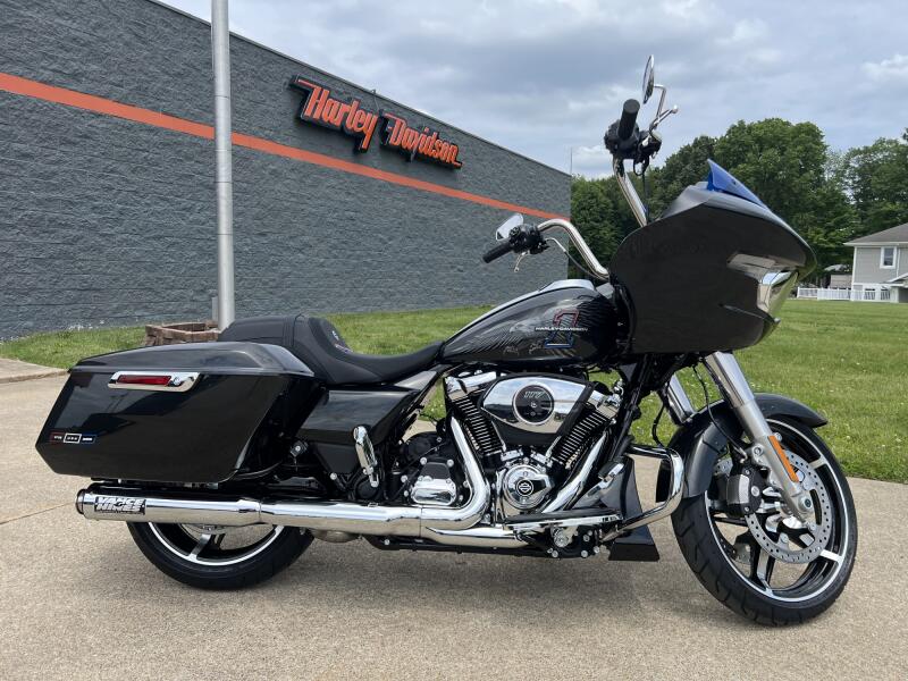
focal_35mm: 26
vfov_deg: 53.1
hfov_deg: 67.3
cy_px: 340
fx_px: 682
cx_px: 454
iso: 50
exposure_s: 1/2841
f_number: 1.5
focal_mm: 5.7
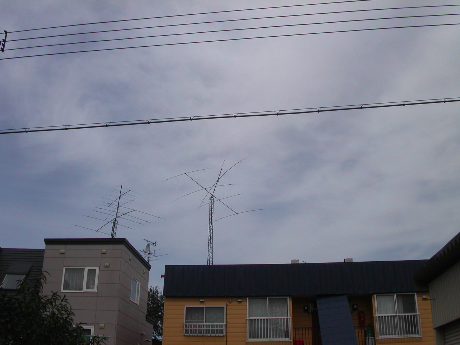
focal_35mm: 38
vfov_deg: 37.7
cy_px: 172
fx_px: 505
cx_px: 230
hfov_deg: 49.0
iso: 100
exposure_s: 1/750
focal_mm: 7.8
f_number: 8
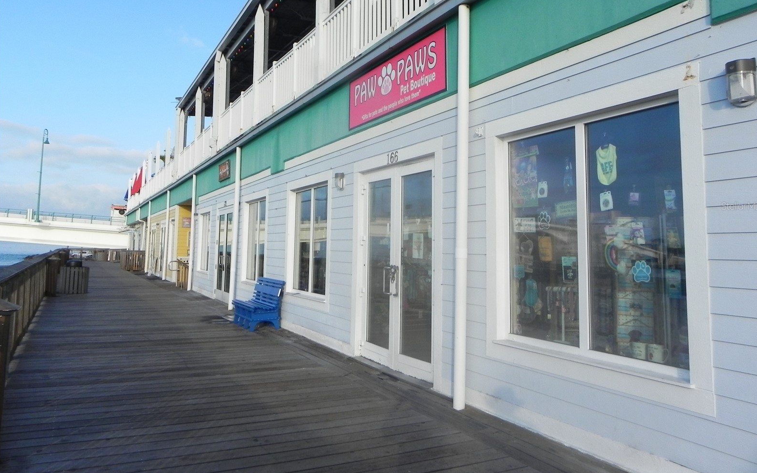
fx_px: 578
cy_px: 206
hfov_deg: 66.5
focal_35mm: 28
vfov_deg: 44.4
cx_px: 382
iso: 160
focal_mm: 4.6
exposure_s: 1/385
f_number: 7.1
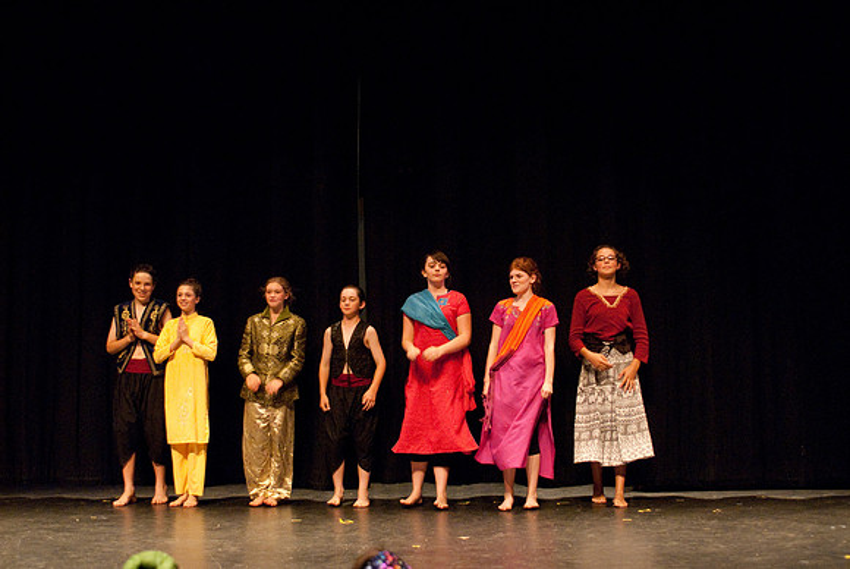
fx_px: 993
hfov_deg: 46.4
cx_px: 425
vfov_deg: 32.0
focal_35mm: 42
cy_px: 284
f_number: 2.8
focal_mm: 28
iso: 1000
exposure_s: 1/125
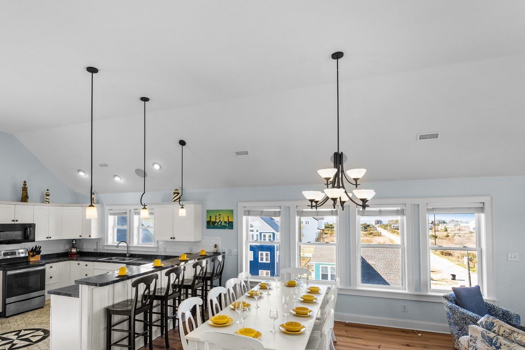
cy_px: 214
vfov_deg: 61.3
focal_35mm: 20
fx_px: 292
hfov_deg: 83.7
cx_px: 238
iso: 100
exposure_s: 1/30
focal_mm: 14
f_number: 8
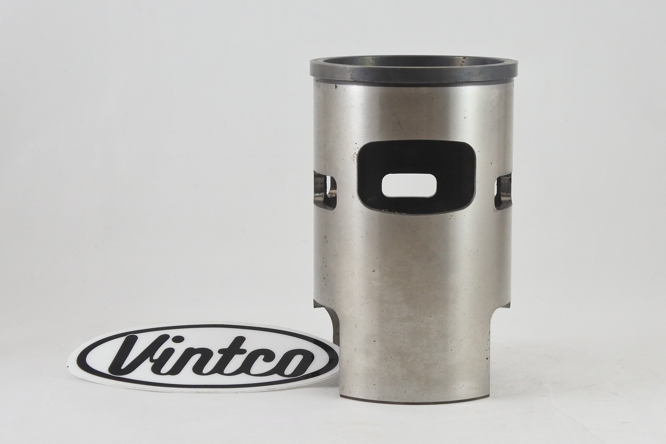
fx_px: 1055
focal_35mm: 57
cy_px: 222
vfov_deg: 23.8
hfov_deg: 35.0
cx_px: 333
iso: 500
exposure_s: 1/125
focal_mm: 21.4
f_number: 4.8
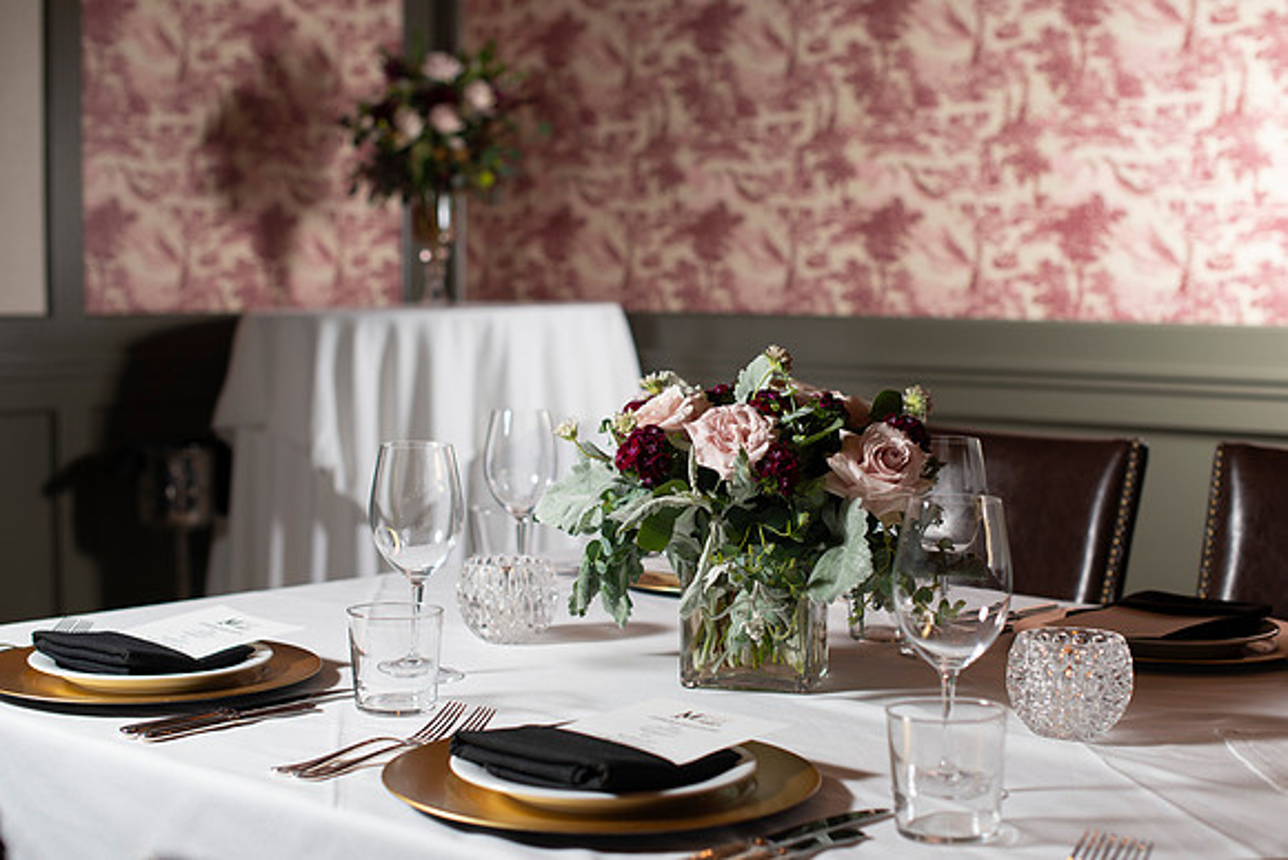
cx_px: 679
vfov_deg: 25.4
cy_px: 453
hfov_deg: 37.3
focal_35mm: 53
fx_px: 1908
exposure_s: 1/200
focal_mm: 50
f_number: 3.2
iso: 200
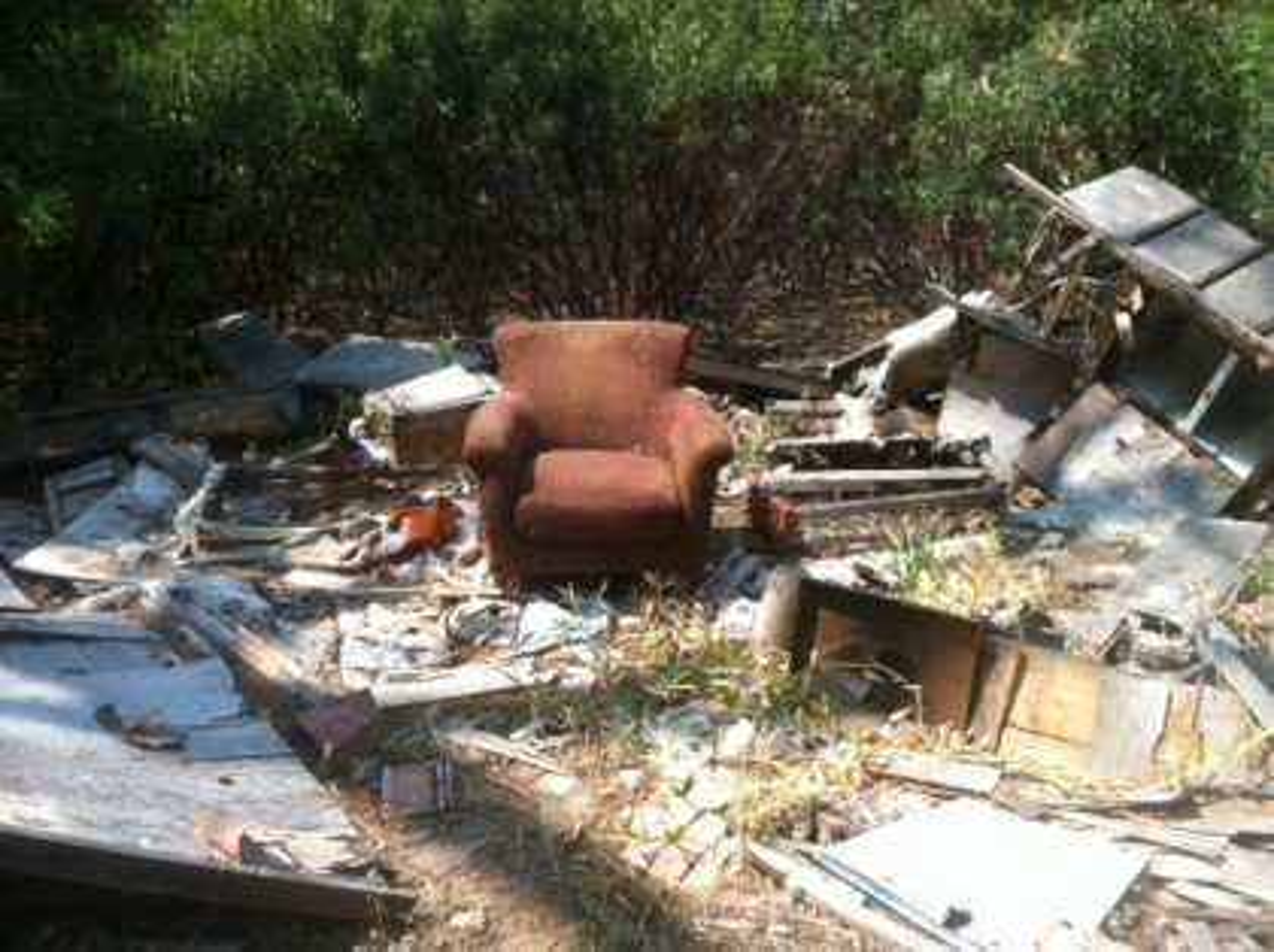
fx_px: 1287
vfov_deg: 40.6
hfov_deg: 52.7
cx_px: 637
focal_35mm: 35
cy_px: 476
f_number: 2.8
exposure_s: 1/652
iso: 80
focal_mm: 3.85
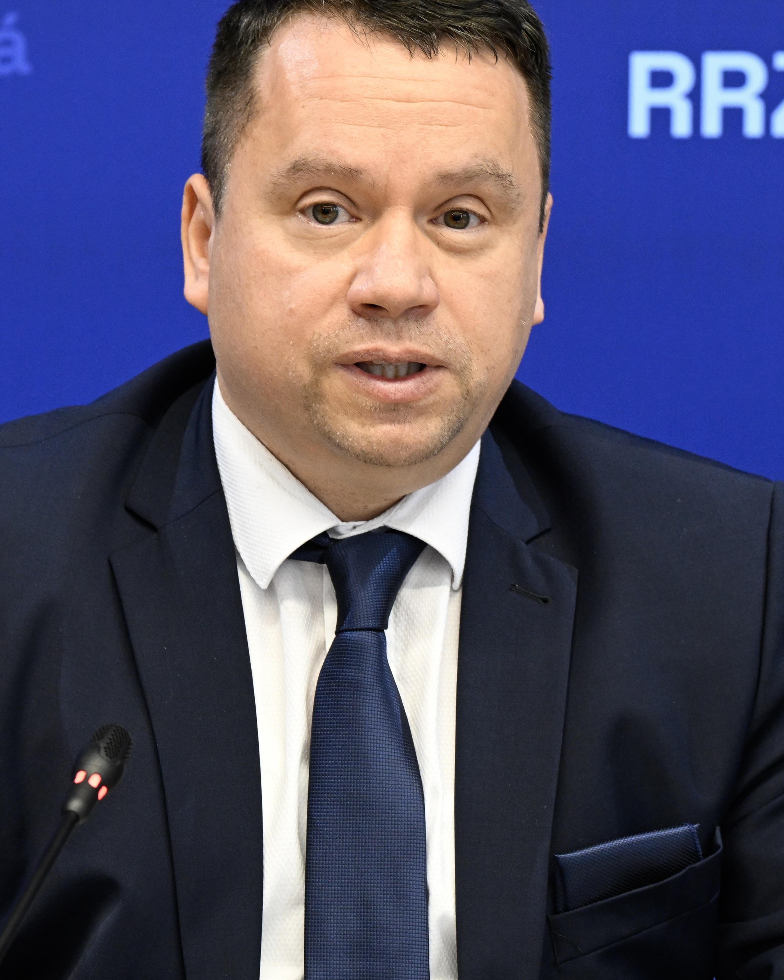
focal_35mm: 188
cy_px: 585
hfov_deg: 8.2
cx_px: 353
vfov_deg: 10.3
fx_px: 5453
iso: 2000
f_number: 5.6
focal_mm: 140
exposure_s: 1/125
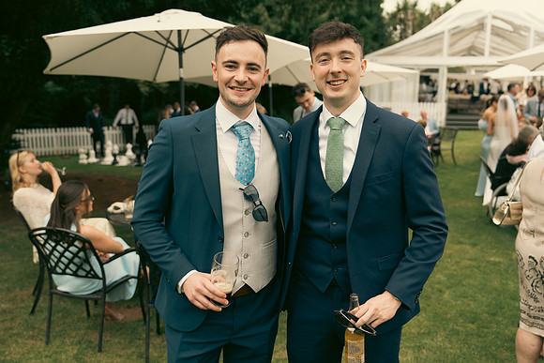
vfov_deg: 36.9
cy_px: 182
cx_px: 272
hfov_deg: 53.1
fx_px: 544
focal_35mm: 36
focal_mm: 36
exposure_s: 1/320
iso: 125
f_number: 3.5
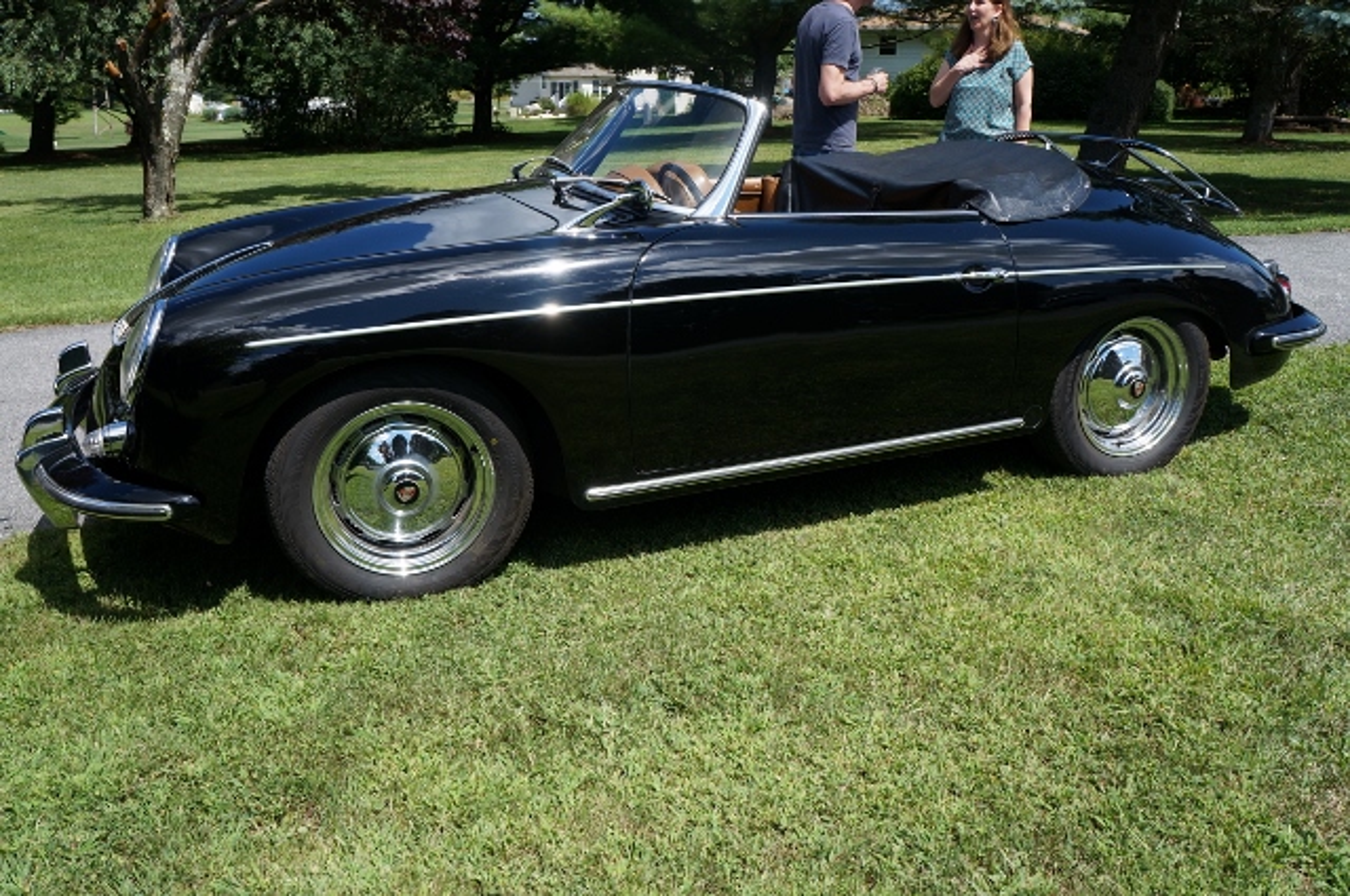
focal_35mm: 30
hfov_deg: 62.0
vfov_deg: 43.5
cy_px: 448
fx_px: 1124
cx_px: 675
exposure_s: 1/250
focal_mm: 20
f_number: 7.1
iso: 100
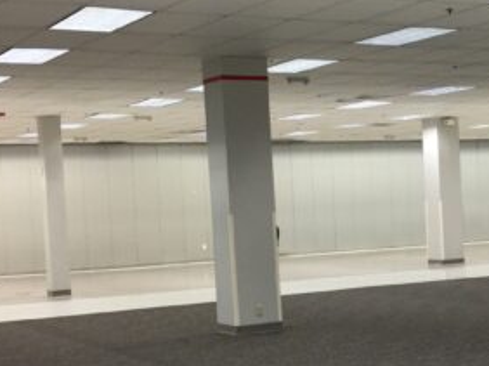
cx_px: 432
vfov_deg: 18.5
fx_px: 1115
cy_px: 260
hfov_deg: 24.1
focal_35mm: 79
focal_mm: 4.15
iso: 32
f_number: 2.2
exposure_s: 1/30
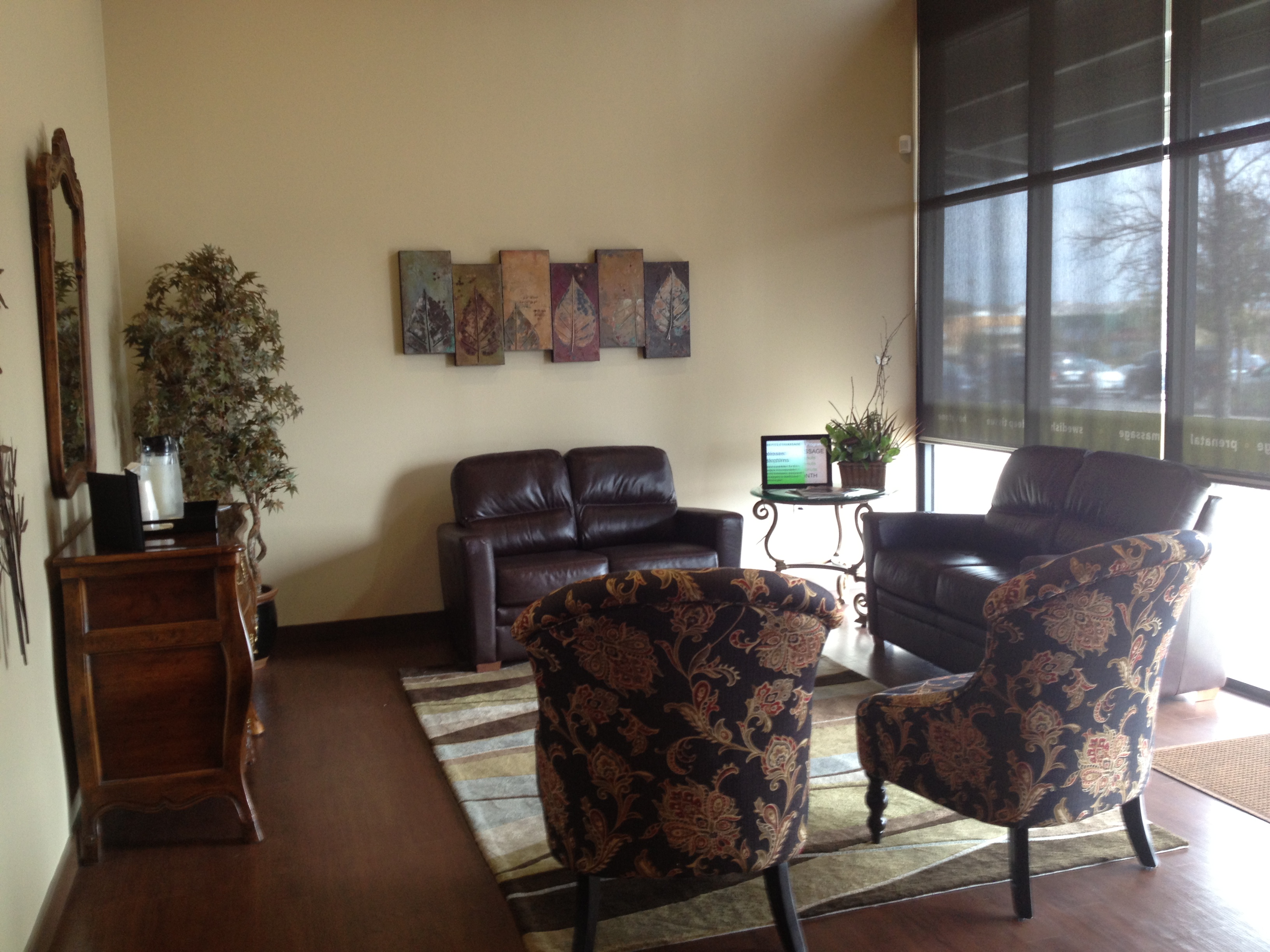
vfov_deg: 40.7
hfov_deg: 52.6
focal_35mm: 35
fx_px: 1284
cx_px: 635
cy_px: 476
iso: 80
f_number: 2.4
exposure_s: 1/20
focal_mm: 4.28
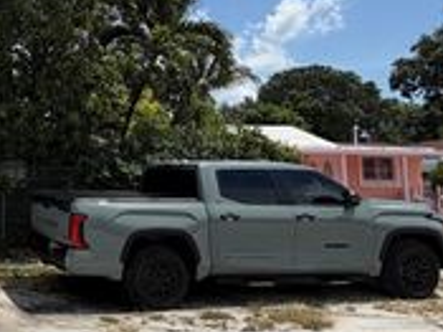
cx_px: -58
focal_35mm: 40
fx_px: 512
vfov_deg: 35.7
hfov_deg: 37.9
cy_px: 123
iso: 20
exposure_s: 1/1235
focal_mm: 2.22
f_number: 2.2
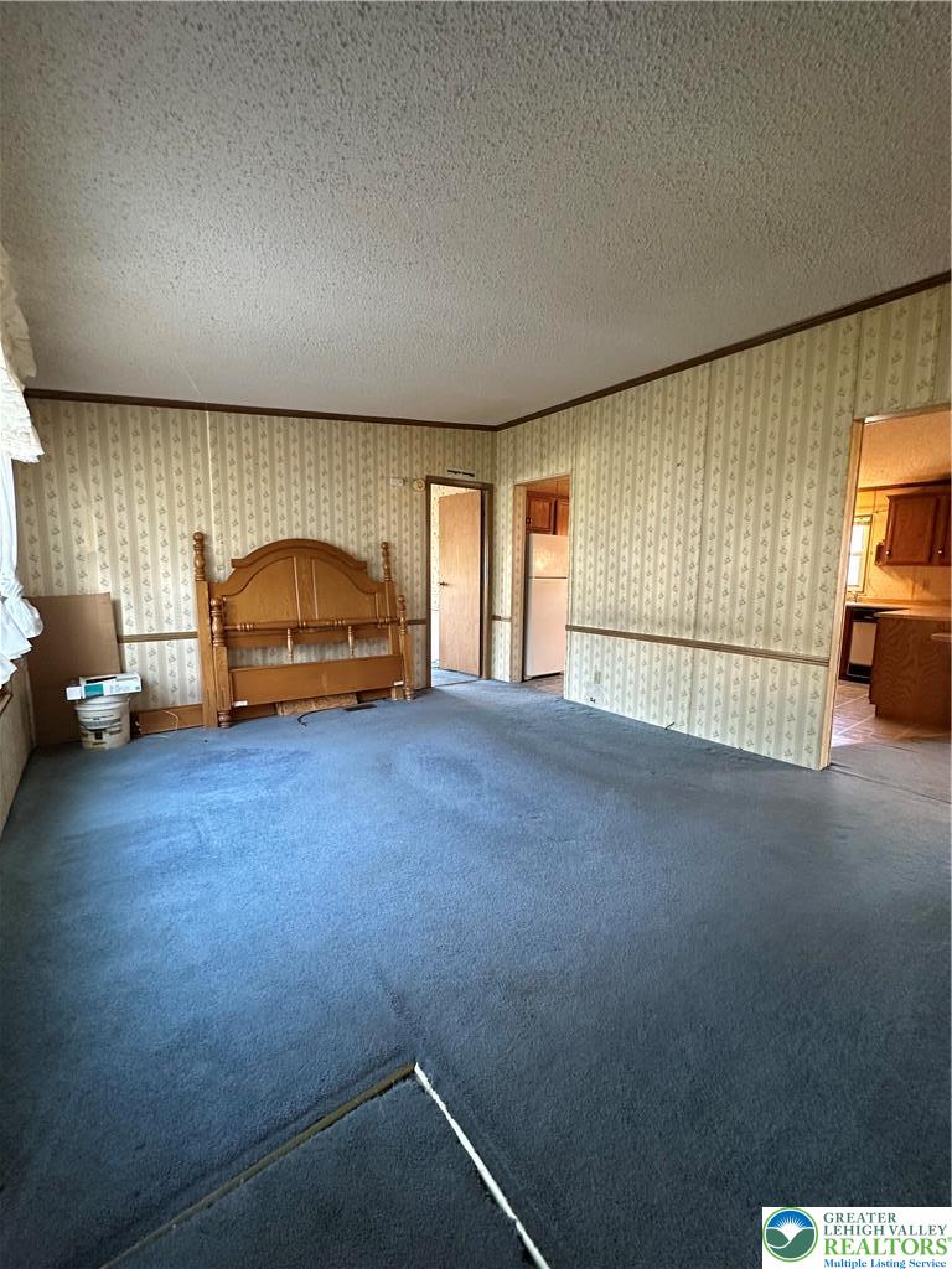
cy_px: 634
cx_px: 476
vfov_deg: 102.1
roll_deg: -0.7
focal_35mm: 14
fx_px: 513
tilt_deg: -6.5
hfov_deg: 85.7
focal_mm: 2.22
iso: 400
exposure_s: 1/60
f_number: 2.2
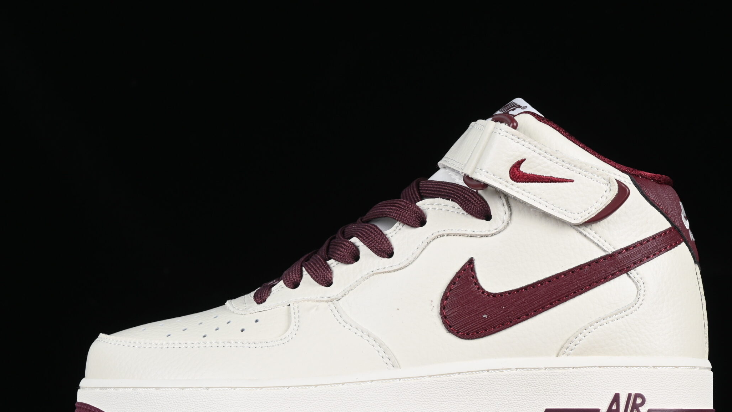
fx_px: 1902
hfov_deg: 21.8
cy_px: 268
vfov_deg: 12.3
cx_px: 399
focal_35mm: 98
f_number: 8
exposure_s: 1/80
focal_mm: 50
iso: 160
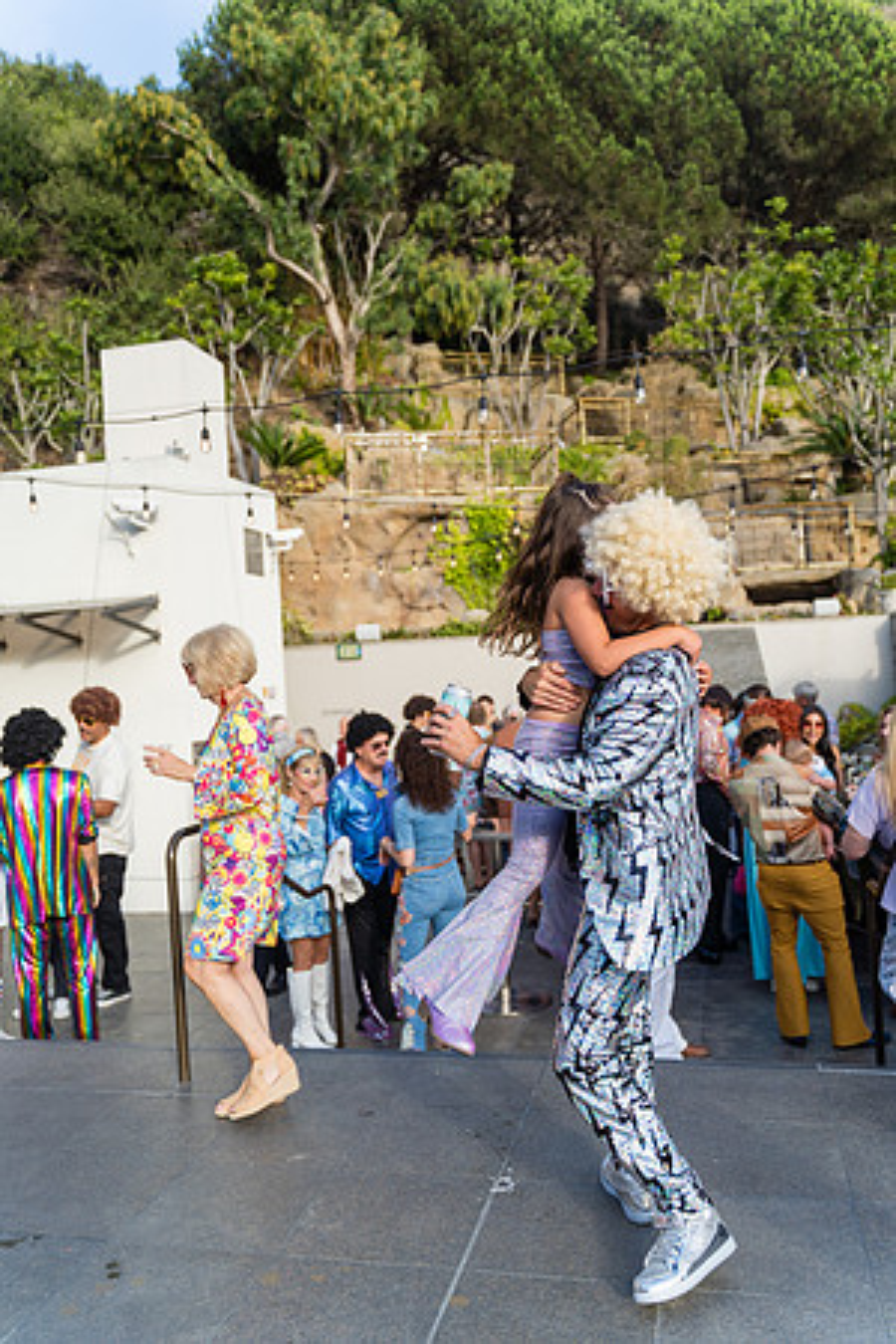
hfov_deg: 46.4
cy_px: 672
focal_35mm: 28
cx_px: 448
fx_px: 1045
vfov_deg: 65.5
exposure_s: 1/1250
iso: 200
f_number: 2.8
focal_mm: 28
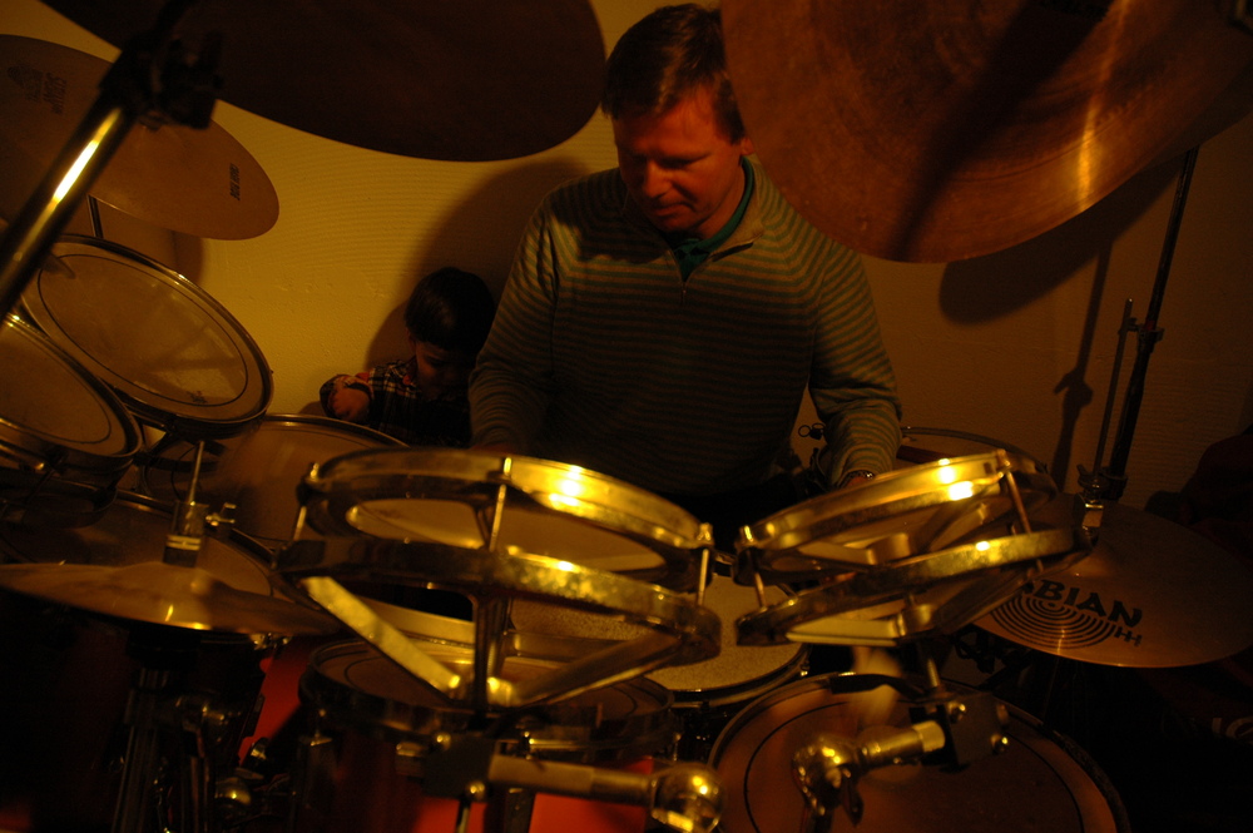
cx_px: 626
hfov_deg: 67.4
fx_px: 939
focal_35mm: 27
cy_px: 416
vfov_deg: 47.9
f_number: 3.5
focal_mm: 18
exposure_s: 1/50
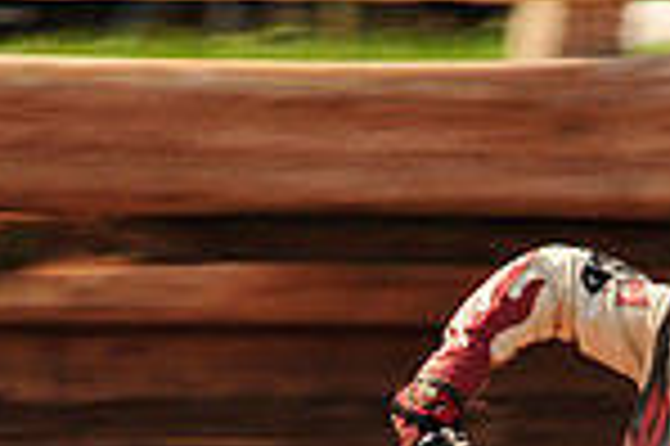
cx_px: 571
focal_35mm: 777
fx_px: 14445
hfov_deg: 2.7
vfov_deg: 1.8
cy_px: 640
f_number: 9
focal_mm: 200
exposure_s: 1/400
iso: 200
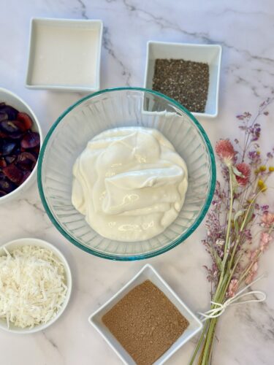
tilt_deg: -77.6
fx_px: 507
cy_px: 182
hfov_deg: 30.3
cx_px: 137
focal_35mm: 48
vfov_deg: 39.7
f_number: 1.78
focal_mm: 6.86
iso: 100
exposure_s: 1/172
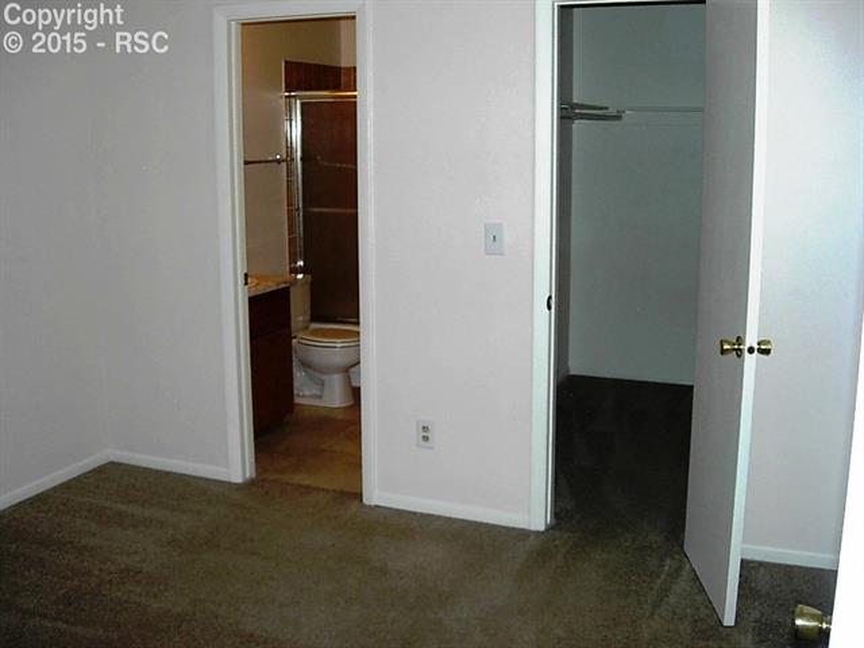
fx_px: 948
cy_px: 324
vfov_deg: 37.7
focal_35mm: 38
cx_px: 432
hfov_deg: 49.0
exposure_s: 1/64
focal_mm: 7.8
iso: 79
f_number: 2.8
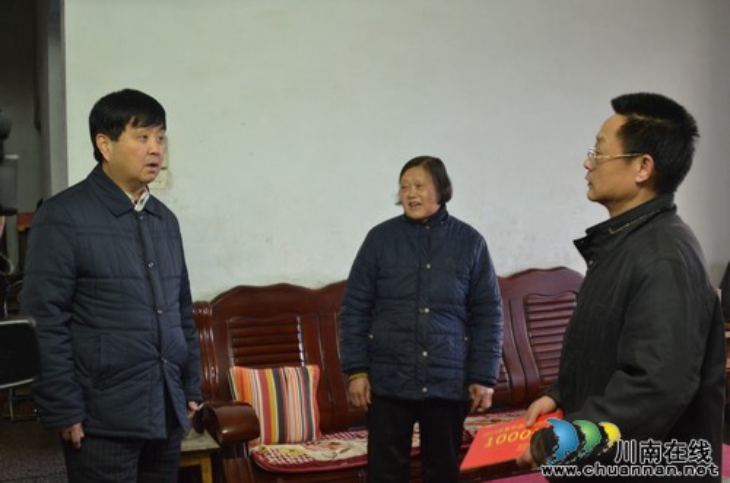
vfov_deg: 31.7
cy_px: 242
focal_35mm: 42
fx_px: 850
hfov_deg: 46.5
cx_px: 365
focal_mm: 28
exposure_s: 1/15
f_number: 3.5
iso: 1600
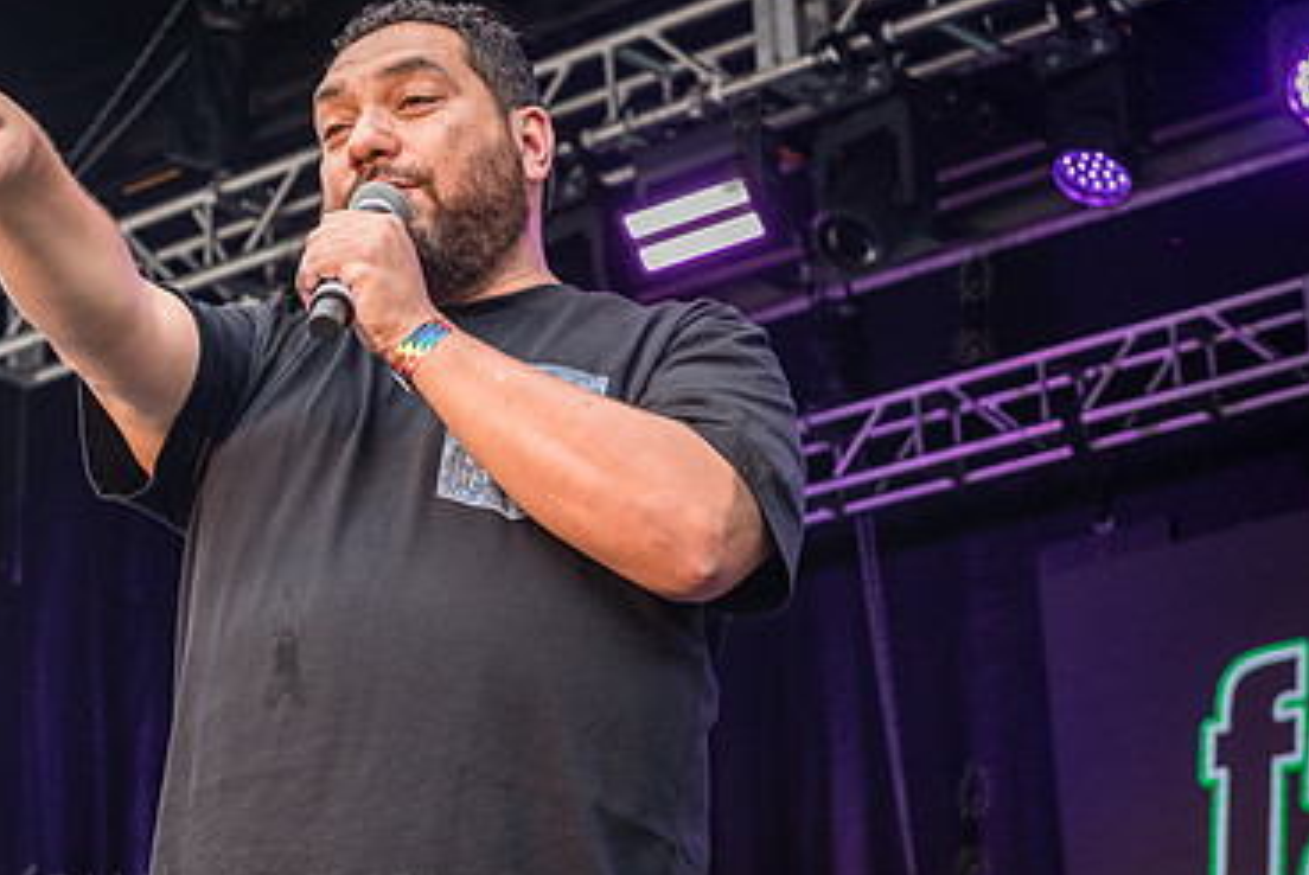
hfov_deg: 20.5
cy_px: 334
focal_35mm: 99
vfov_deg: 13.8
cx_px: 421
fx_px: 3602
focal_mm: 52
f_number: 4.5
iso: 1000
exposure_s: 1/500
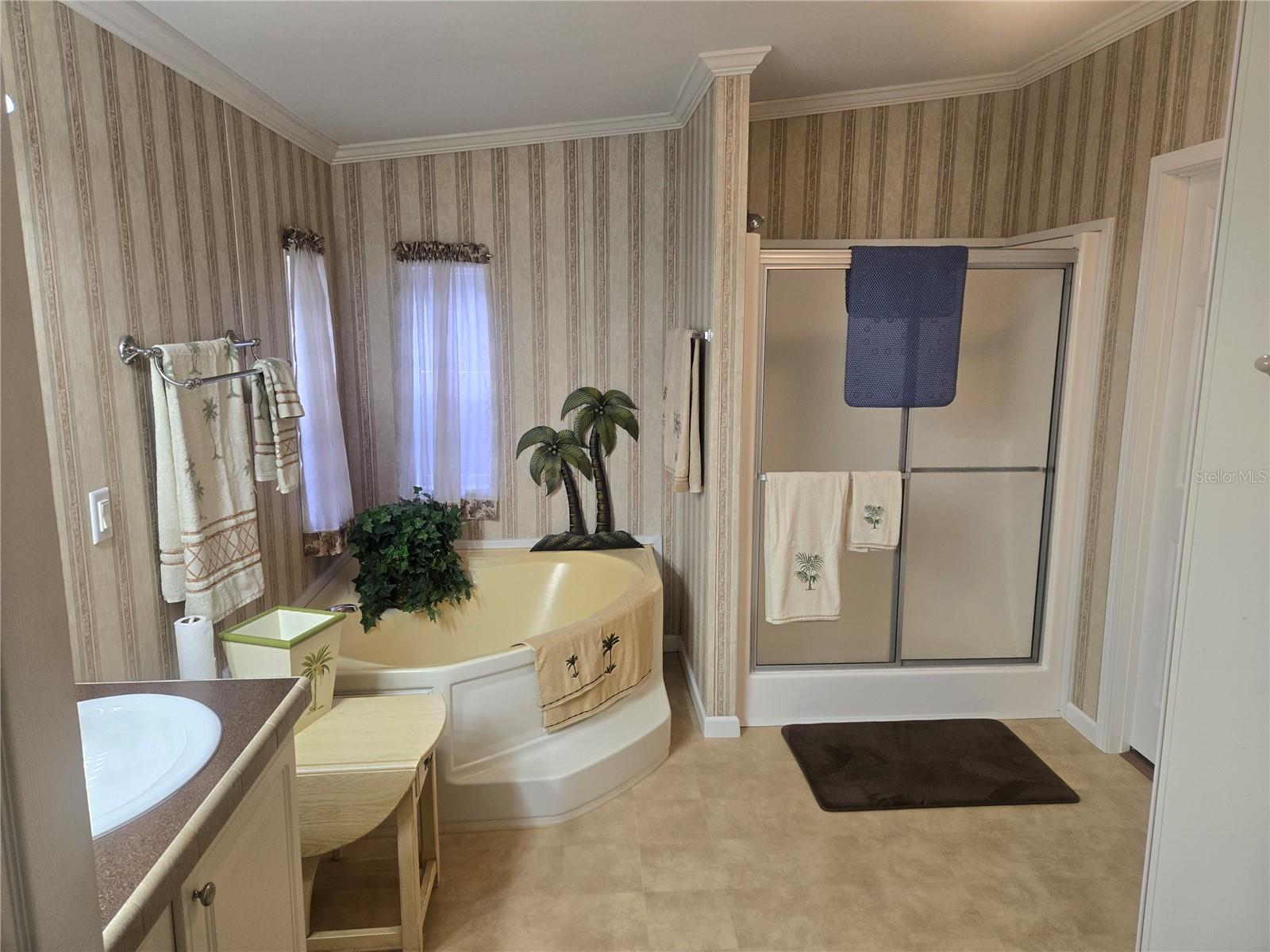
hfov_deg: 73.9
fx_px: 844
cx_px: 635
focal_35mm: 23
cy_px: 476
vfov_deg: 58.9
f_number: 1.8
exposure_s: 1/120
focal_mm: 5.4
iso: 160
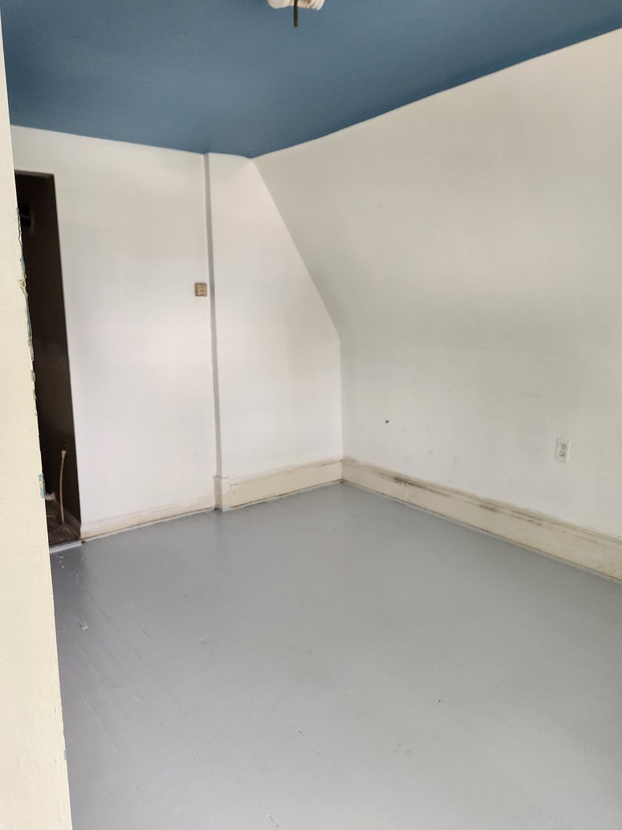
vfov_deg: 71.6
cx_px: 318
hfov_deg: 56.8
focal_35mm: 24
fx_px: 575
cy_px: 415
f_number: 1.8
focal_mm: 5.4
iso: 320
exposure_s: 1/120
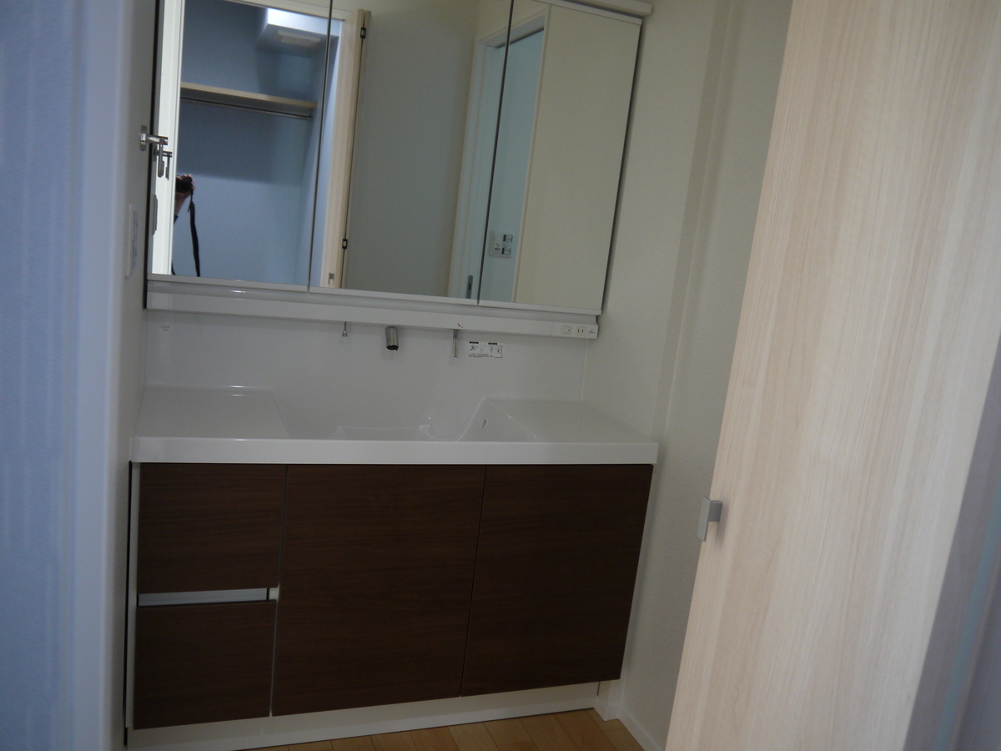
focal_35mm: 28
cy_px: 376
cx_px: 500
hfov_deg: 63.4
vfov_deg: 49.7
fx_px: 810
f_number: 3.5
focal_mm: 14
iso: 500
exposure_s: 1/60
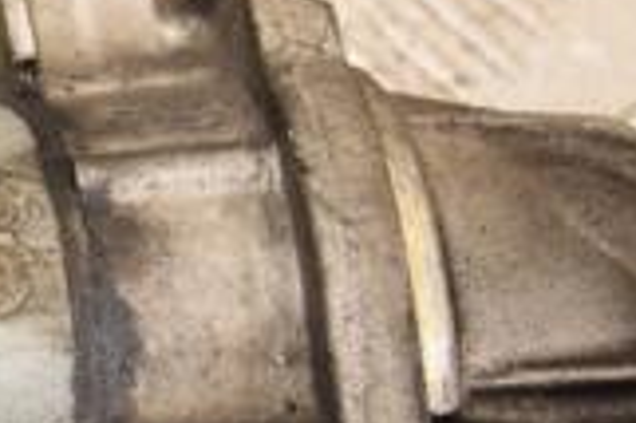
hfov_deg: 9.1
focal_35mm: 224
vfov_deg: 6.1
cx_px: -162
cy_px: 289
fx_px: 3953
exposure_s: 1/200
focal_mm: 40
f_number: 5.6
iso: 800
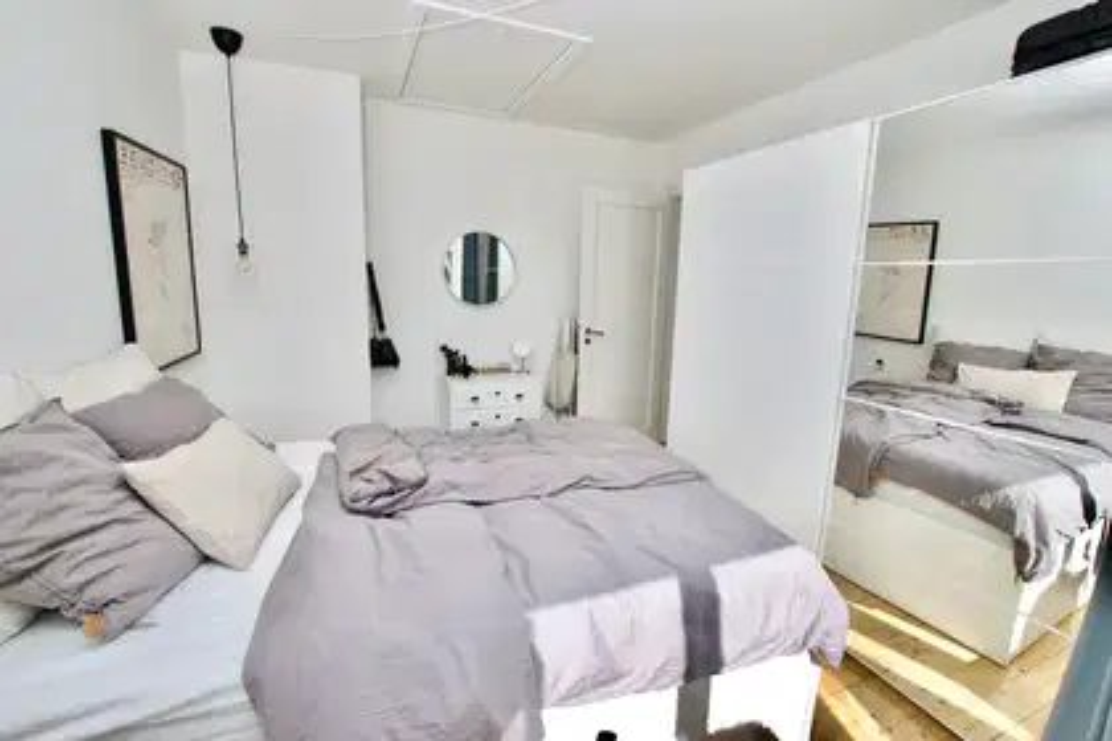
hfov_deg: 100.4
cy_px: 370
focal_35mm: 15
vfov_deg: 77.3
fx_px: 463
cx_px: 556
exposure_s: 1/125
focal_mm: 10
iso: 100
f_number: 8
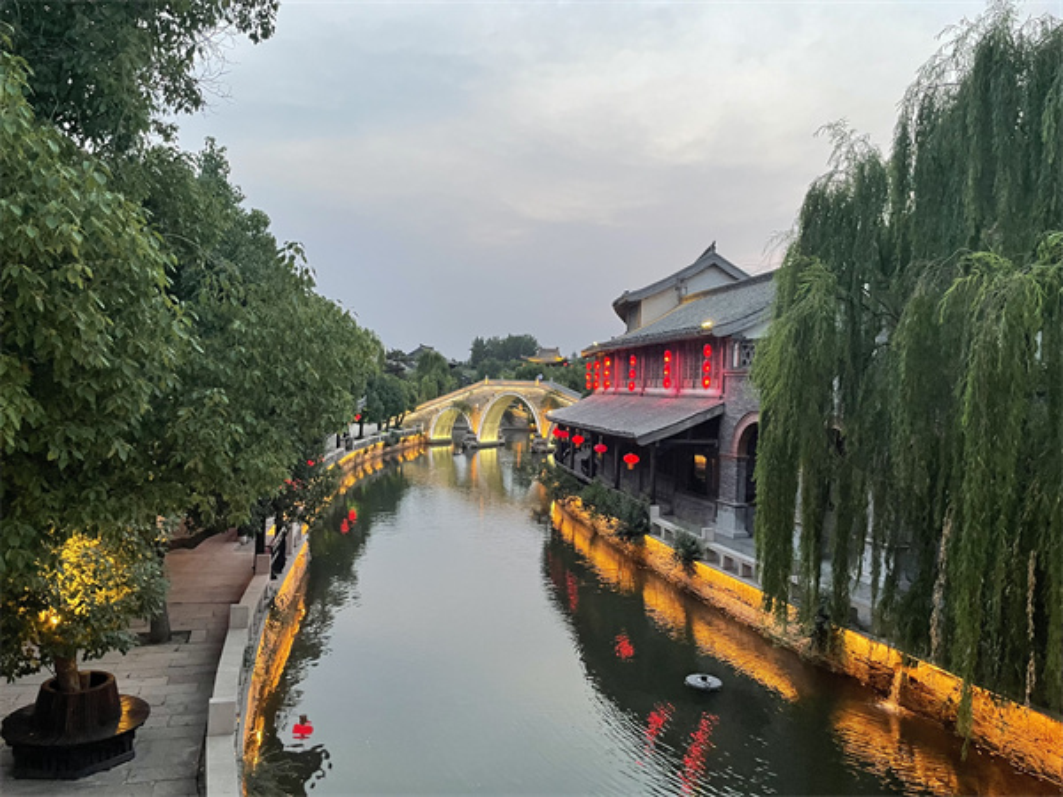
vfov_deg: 53.1
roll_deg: -1.4
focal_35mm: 26
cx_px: 532
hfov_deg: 67.3
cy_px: 398
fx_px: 798
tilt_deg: +0.2
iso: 160
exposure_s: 1/50
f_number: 1.6
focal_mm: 4.2
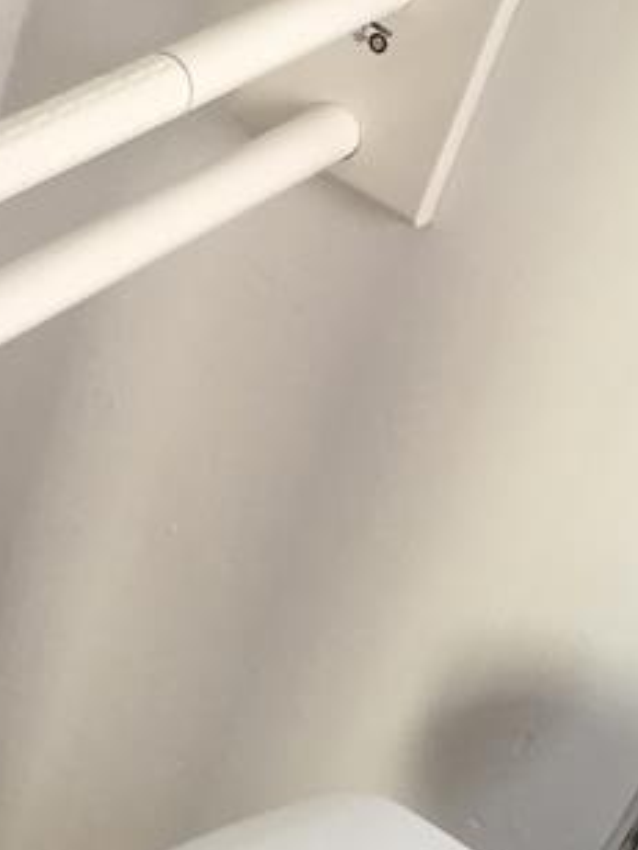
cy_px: 364
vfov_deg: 17.4
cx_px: -83
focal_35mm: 113
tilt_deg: -35.5
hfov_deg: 12.8
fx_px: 2777
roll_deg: -13.3
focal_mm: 4.15
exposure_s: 1/33
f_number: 2.2
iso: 64
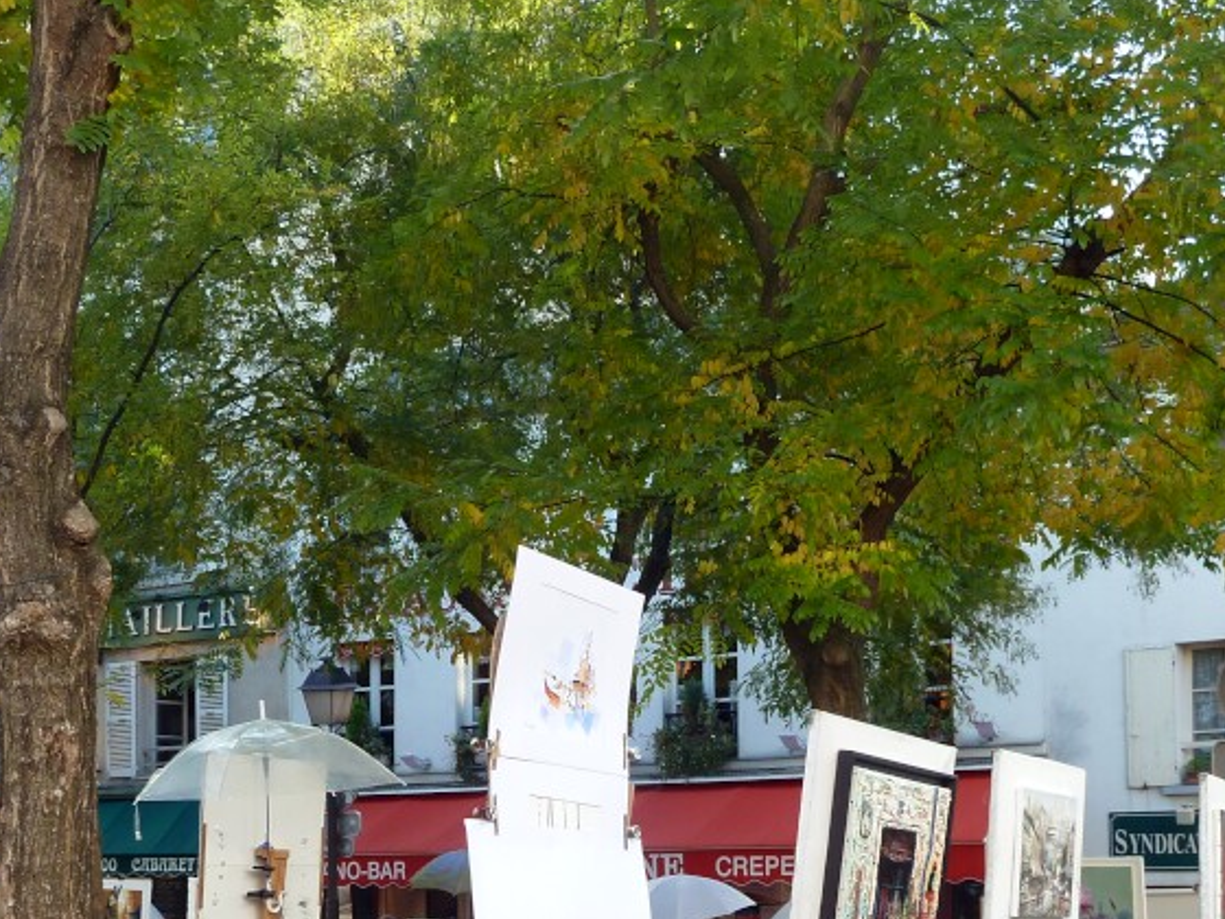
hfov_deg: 36.2
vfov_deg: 26.6
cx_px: 597
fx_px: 1876
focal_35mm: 53
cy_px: 818
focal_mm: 4.7
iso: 80
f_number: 3.4
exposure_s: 1/60
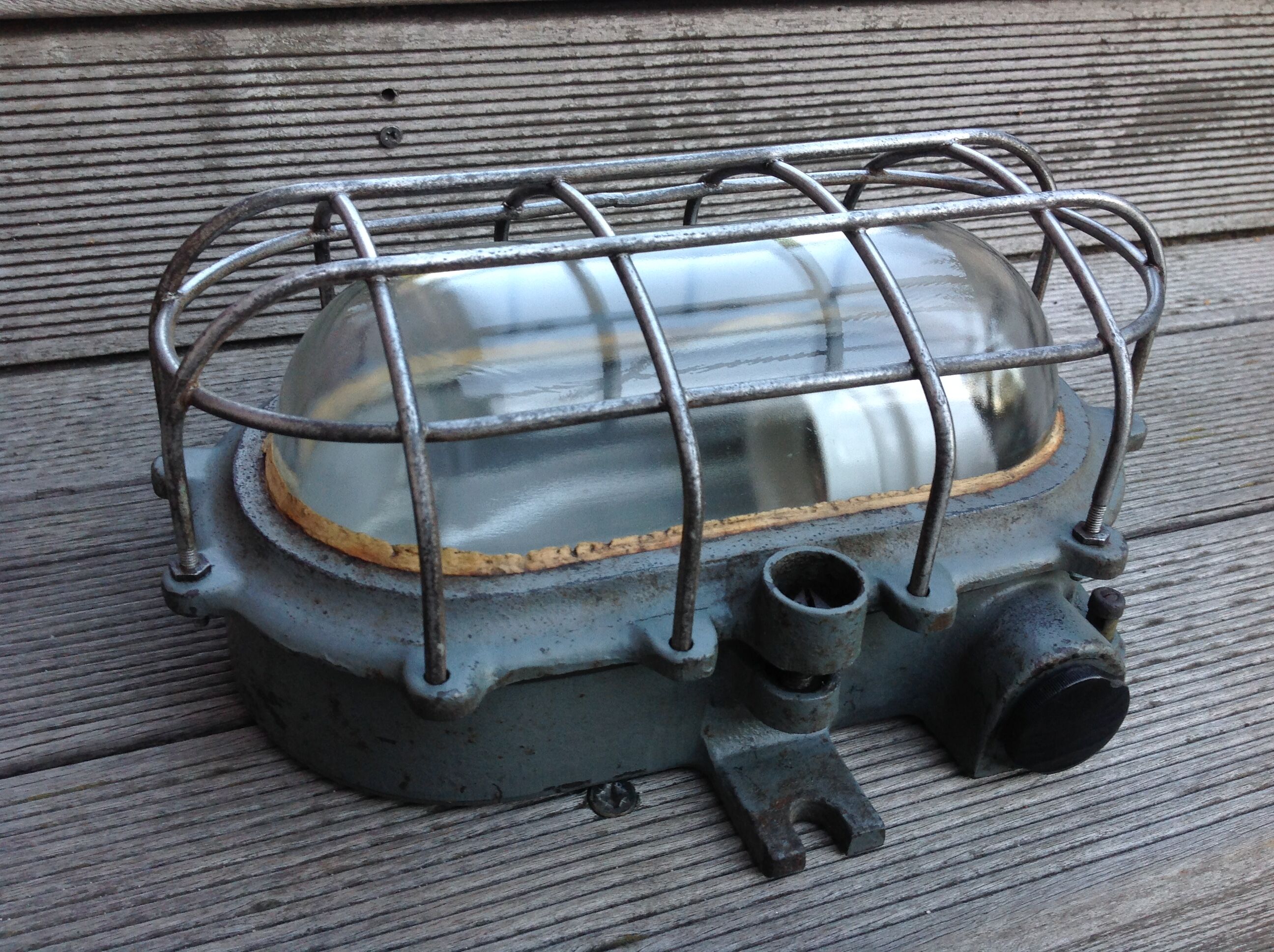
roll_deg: -3.9
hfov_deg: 52.7
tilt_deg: -35.5
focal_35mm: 35
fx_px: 1286
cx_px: 637
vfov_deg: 40.6
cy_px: 476
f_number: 2.4
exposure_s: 1/60
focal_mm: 4.28
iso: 64
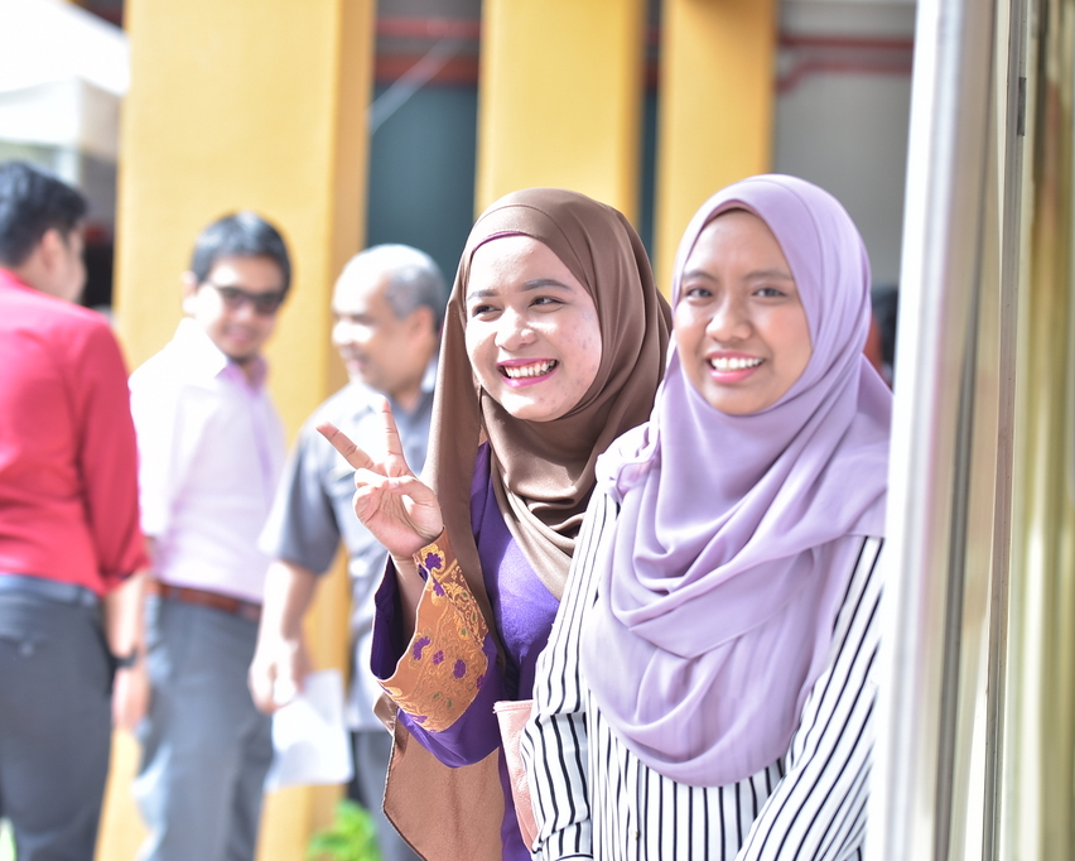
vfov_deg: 9.3
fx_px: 5283
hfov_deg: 11.6
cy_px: 430
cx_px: 583
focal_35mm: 166
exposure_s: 1/160
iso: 125
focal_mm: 98
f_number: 2.8
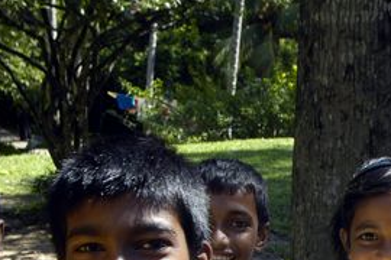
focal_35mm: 71
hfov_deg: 27.4
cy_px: 304
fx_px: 771
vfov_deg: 18.3
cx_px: 355
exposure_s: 1/200
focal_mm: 20
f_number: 7.1
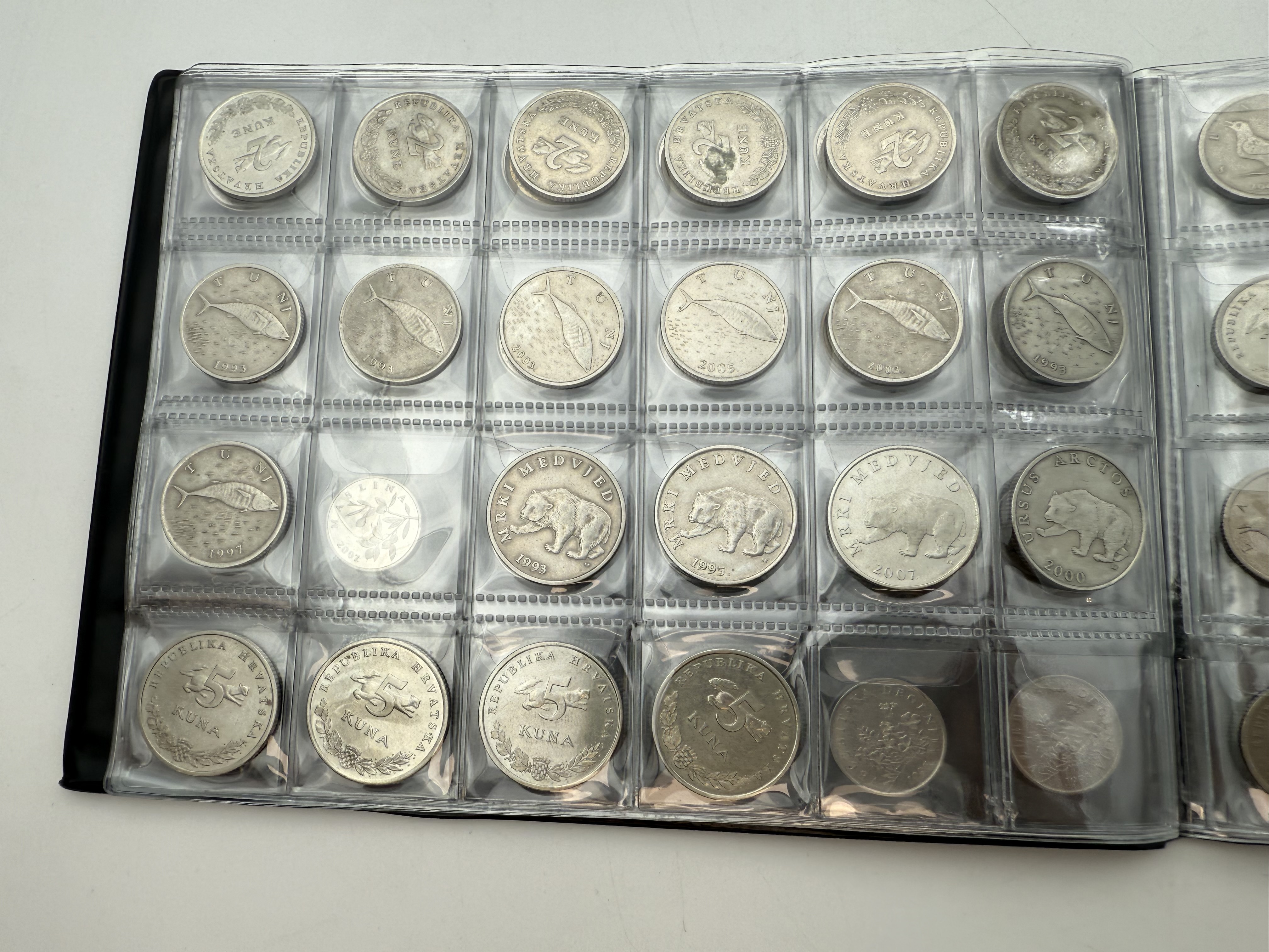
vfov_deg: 56.8
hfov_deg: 71.6
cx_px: 634
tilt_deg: -82.0
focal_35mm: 24
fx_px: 880
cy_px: 476
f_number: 2.2
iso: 40
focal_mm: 2.22
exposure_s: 1/299
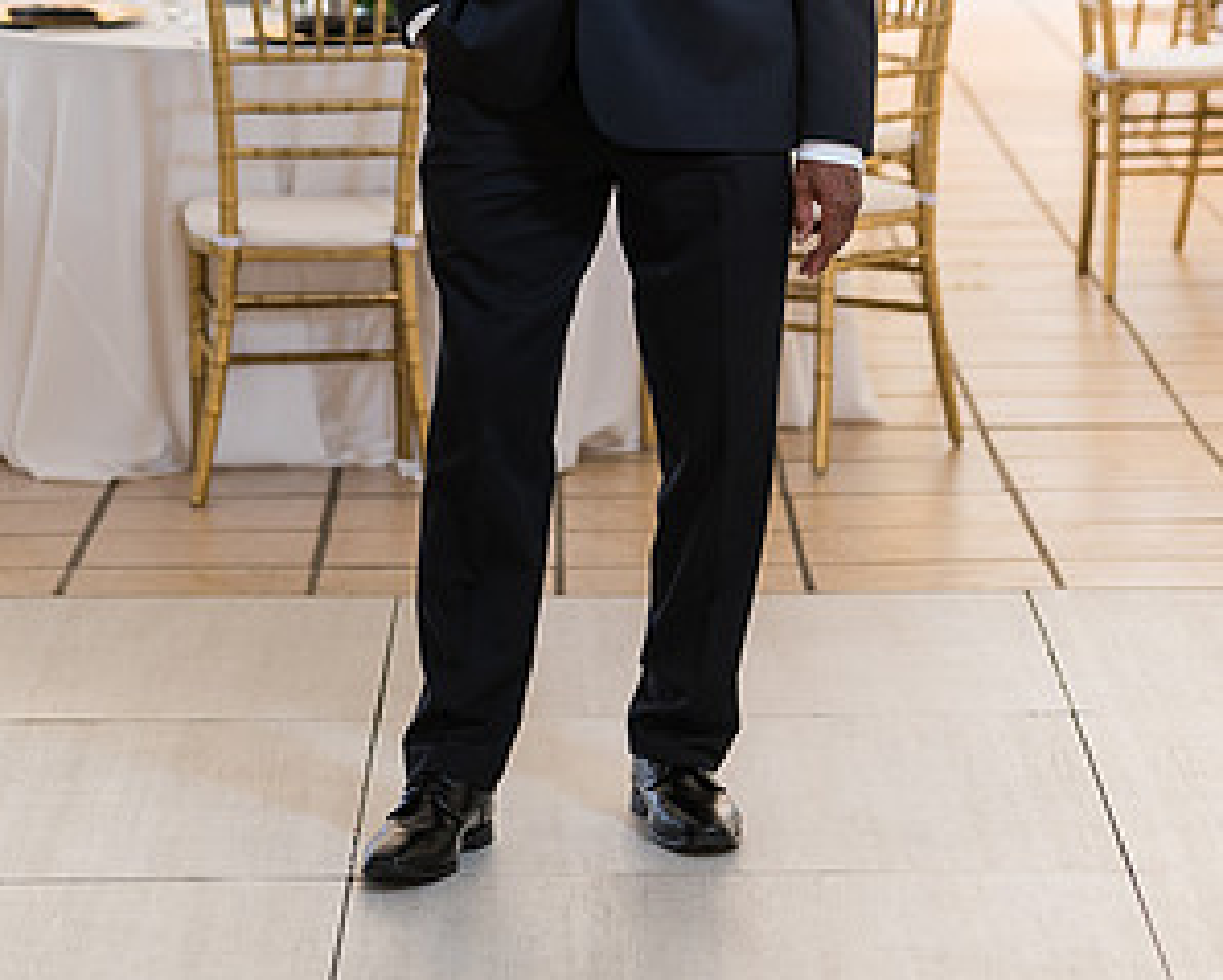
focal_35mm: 173
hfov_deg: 11.1
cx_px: 609
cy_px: 70
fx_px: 6268
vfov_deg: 8.9
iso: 320
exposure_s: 1/250
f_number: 4
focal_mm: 122
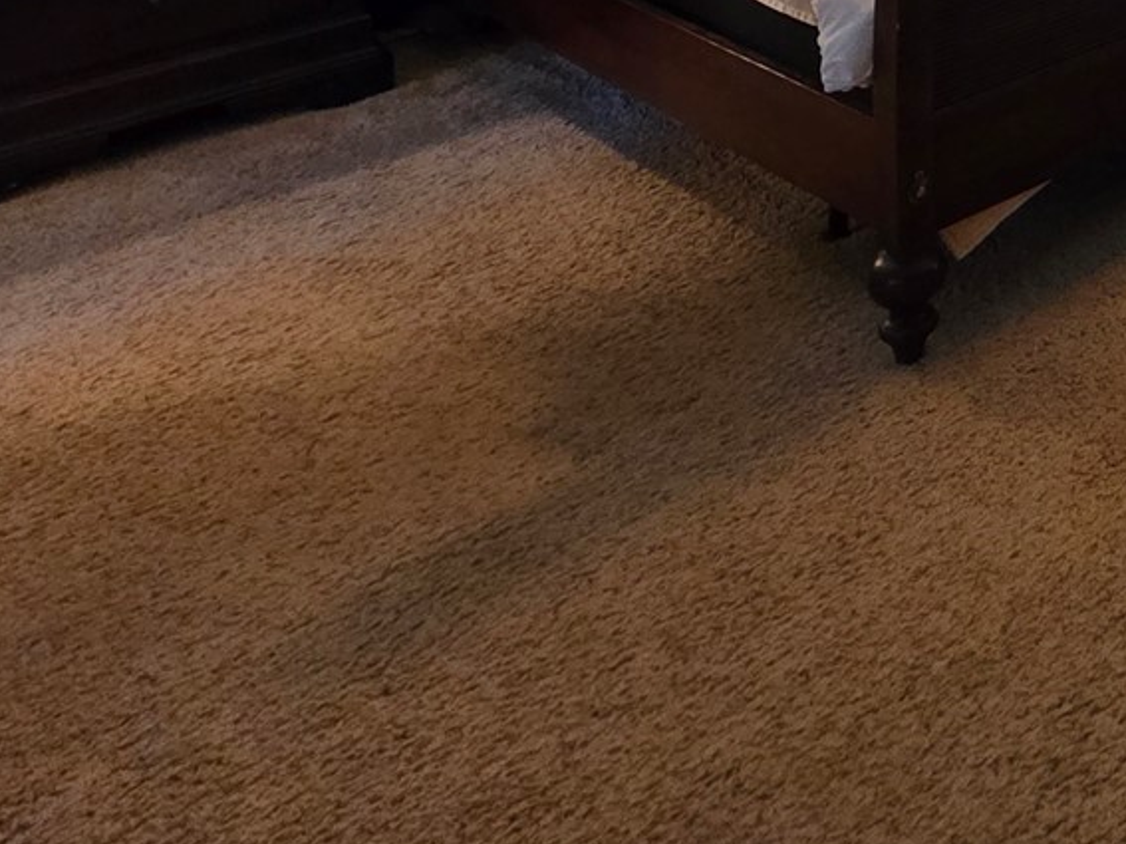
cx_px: 1636
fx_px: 1431
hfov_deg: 29.2
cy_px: -496
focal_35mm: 44
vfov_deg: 24.0
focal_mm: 2.2
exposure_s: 1/60
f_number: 1.9
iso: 500
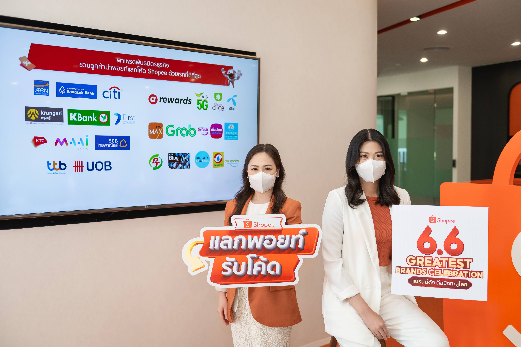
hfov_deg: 50.7
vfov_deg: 35.0
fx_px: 550
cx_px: 260
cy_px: 174
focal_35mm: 38
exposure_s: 1/125
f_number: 2.8
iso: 200
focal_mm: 38
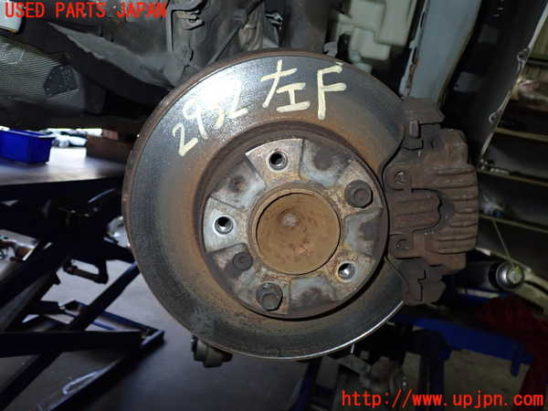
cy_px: 206
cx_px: 274
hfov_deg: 60.0
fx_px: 475
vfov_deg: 46.8
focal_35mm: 30
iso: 320
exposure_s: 1/30
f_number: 6.3
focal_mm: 5.4
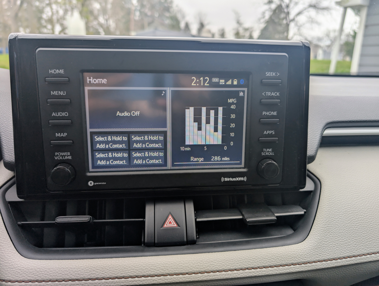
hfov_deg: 71.5
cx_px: 190
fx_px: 263
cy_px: 143
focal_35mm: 24
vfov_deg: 56.9
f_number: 1.68
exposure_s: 1/156
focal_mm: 6.9
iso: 20
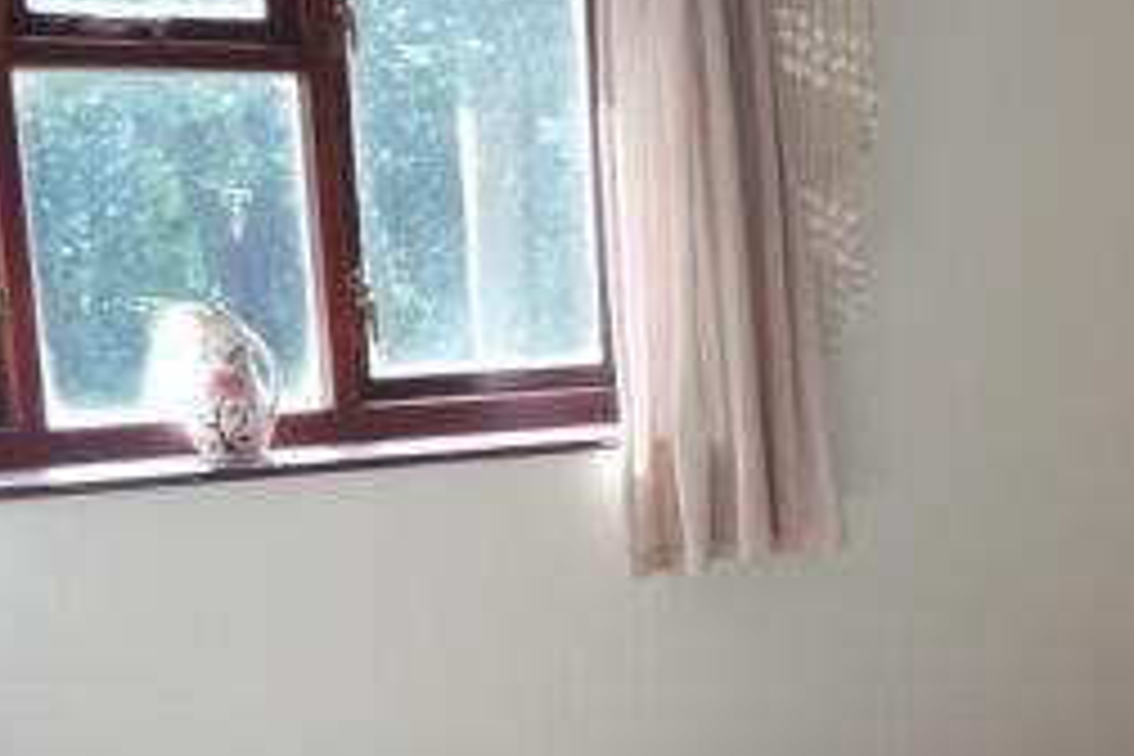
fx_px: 2457
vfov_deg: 17.2
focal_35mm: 78
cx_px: 1379
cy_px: 695
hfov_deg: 23.6
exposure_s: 1/80
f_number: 4
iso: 200
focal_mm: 20
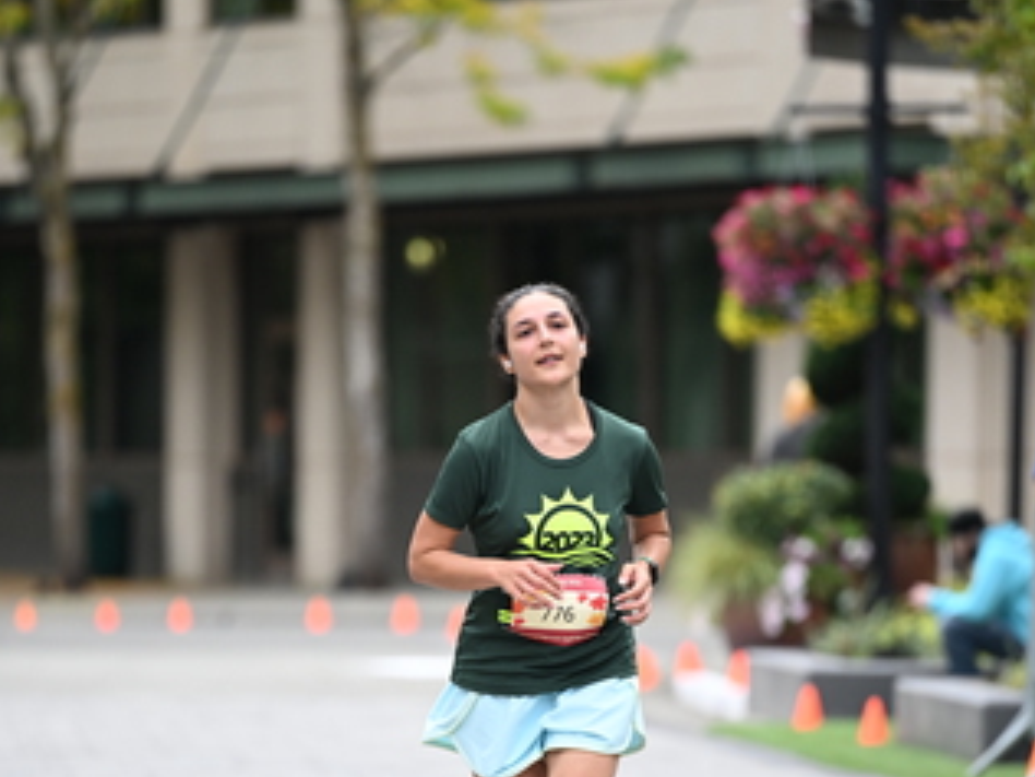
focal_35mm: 335
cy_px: 610
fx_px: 10016
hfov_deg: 5.9
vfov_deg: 4.4
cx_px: 519
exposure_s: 1/2000
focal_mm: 200
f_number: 2.8
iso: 640
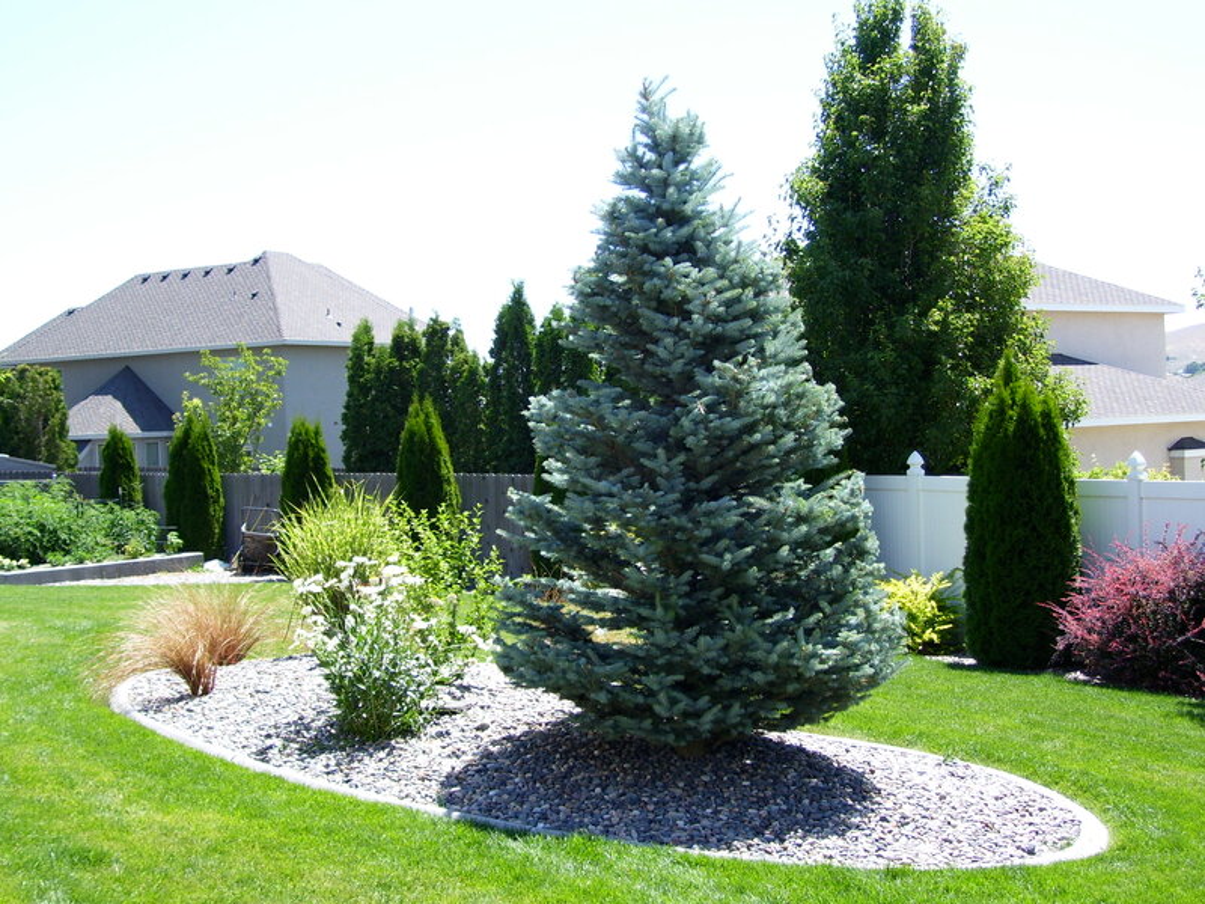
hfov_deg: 41.2
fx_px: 1601
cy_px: 452
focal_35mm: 46
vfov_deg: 31.5
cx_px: 602
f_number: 3
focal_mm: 7.6
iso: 80
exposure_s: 1/500
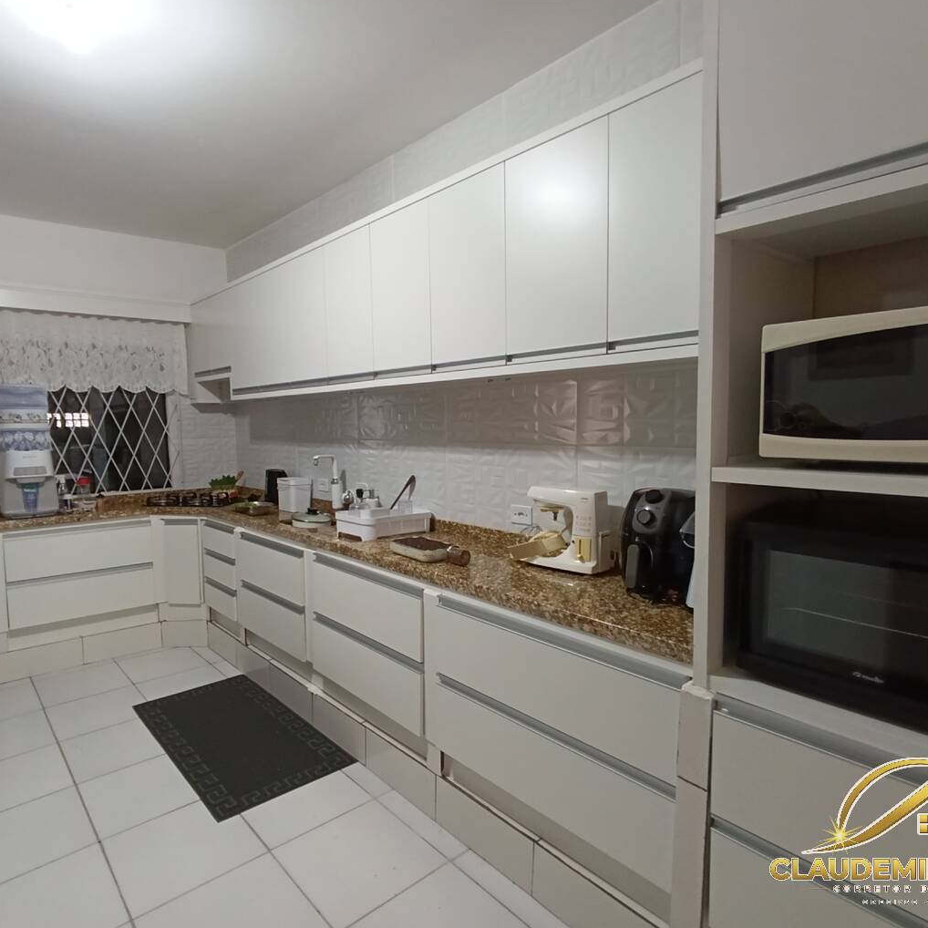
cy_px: 465
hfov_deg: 74.8
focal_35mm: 20
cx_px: 438
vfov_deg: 74.8
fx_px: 607
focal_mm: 1.65
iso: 320
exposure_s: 1/40
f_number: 2.2
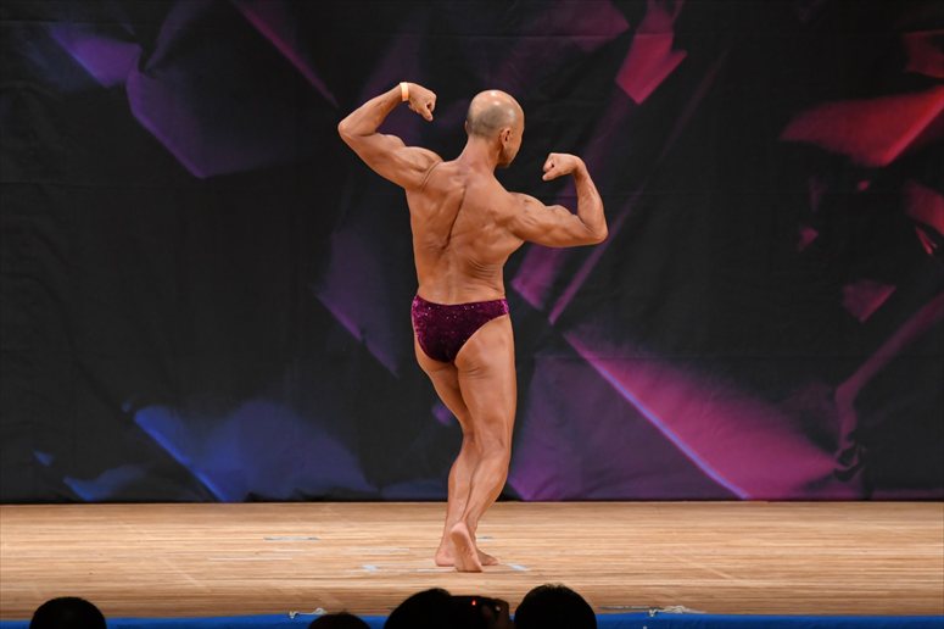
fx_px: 7077
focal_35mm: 270
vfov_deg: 5.1
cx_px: 472
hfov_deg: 7.6
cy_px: 314
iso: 3200
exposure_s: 1/400
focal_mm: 180
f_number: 5.6
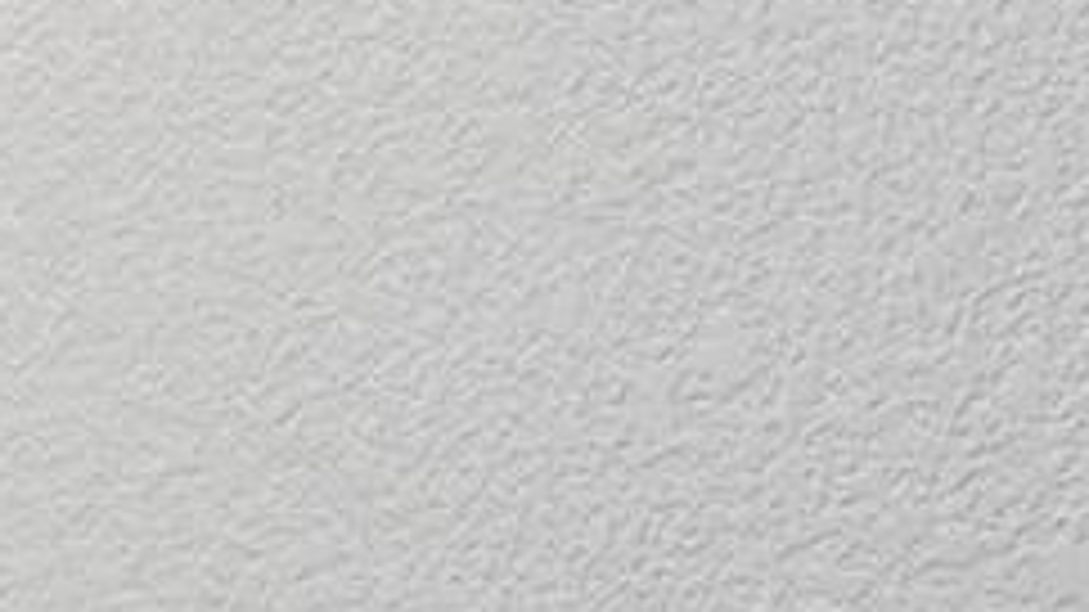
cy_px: 351
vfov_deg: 12.5
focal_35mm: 97
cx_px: 374
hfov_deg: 21.9
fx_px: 2800
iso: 360
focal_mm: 14
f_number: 11
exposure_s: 1/15
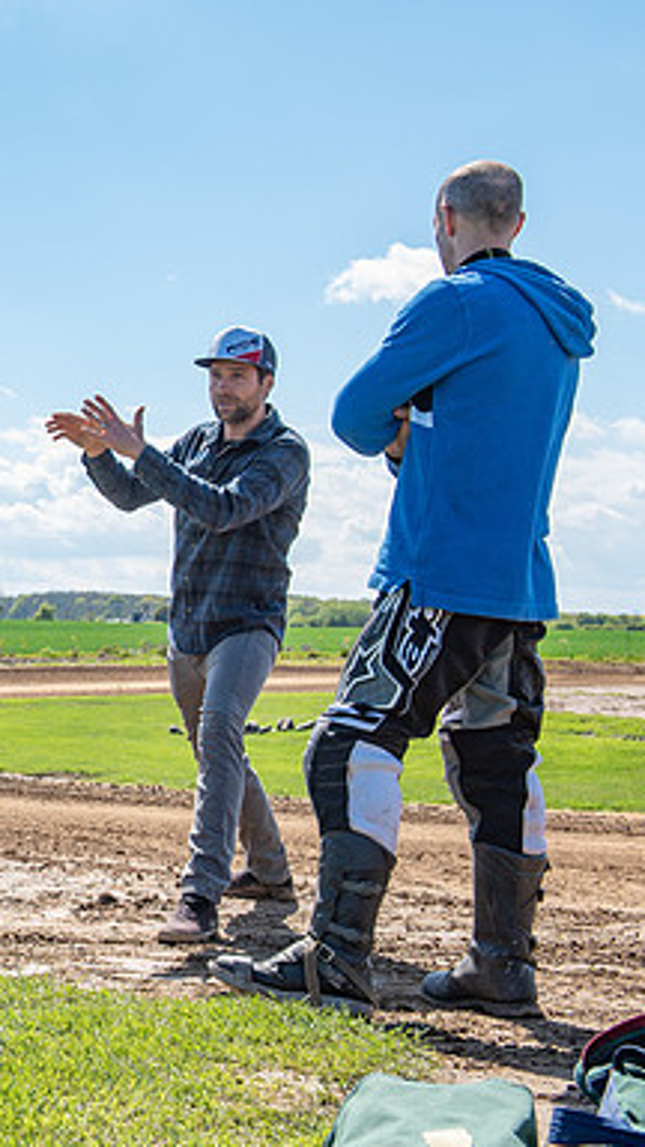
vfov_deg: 31.9
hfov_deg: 17.1
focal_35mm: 66
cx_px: -214
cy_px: 558
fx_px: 2007
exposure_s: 1/200
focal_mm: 36
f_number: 5.6
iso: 100
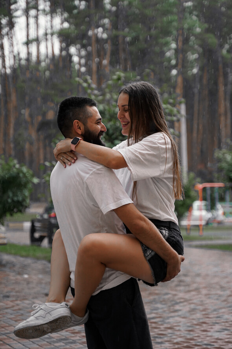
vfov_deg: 30.1
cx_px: 116
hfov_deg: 20.3
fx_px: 648
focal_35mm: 67
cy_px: 174
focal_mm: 67
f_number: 2.8
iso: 2000
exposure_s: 1/320
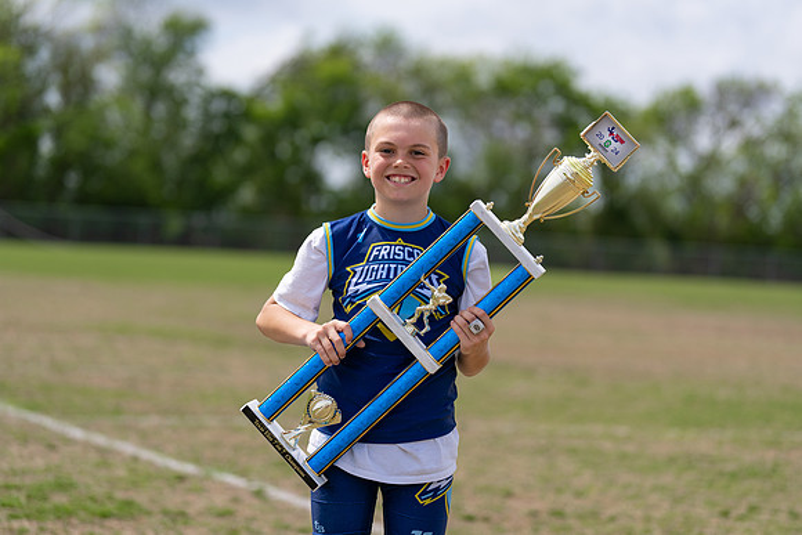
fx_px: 2384
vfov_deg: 12.8
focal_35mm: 107
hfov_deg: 19.1
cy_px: 268
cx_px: 401
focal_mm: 107
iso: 100
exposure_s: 1/2000
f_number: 2.8
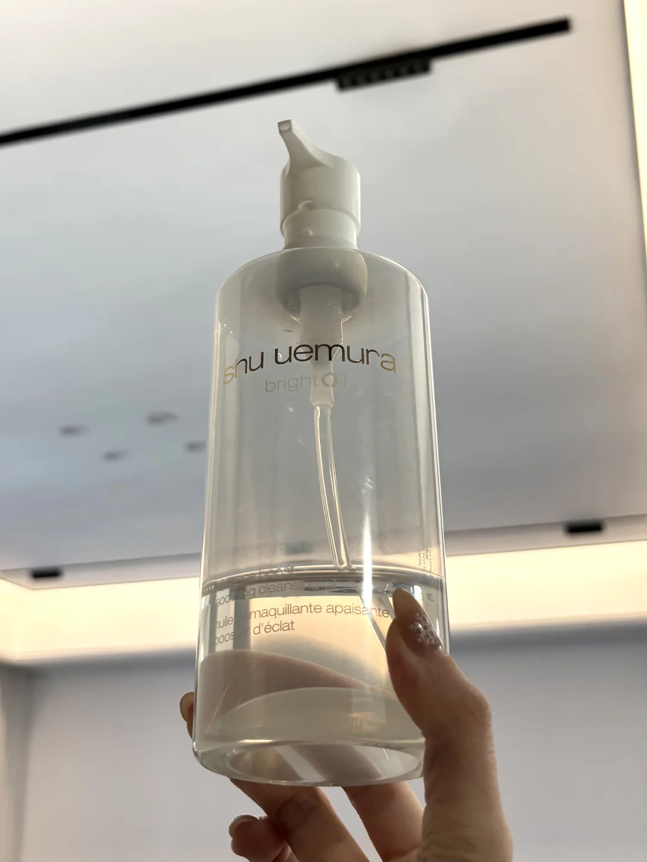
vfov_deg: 67.3
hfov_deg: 53.1
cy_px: 431
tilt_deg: +25.8
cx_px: 324
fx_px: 648
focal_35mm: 26
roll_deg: +0.2
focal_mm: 5.96
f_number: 1.6
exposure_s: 1/50
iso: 125
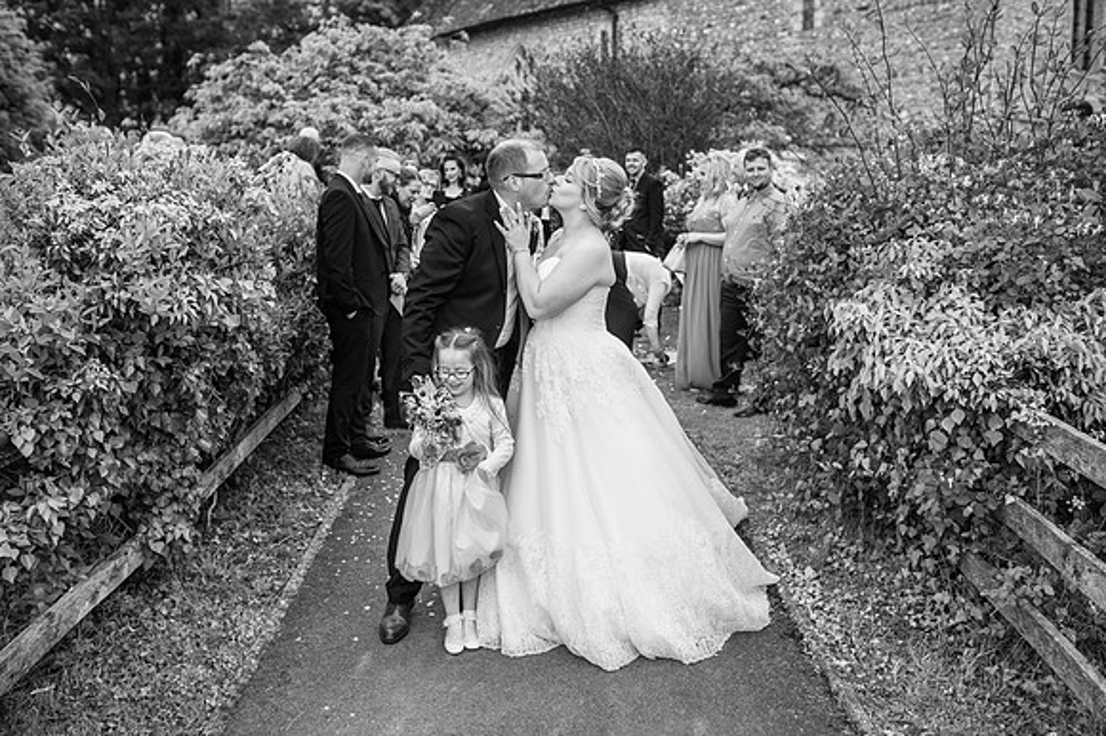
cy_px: 368
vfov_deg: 37.8
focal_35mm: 35
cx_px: 553
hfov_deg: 54.5
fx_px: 1075
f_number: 2.8
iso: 125
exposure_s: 1/500
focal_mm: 35
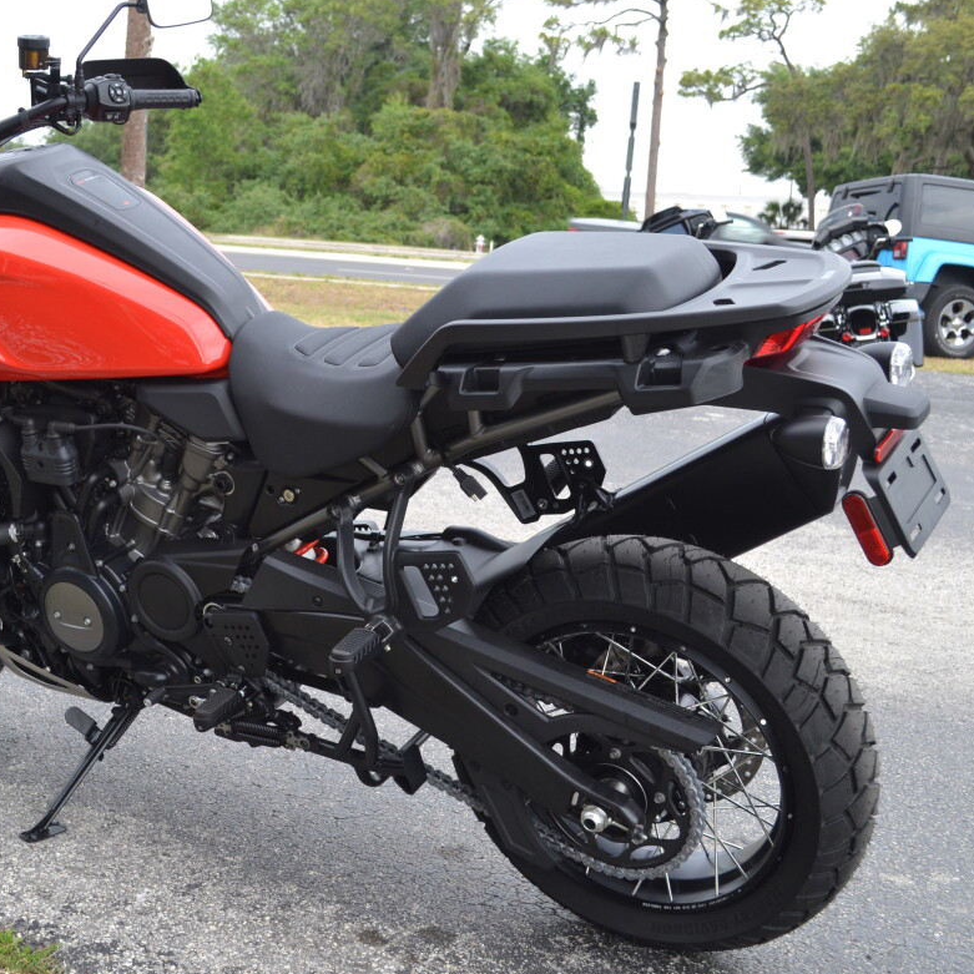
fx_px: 1496
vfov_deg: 36.1
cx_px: 334
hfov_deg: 35.7
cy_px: 484
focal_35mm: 47
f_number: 5.6
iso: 280
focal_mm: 24
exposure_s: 1/125
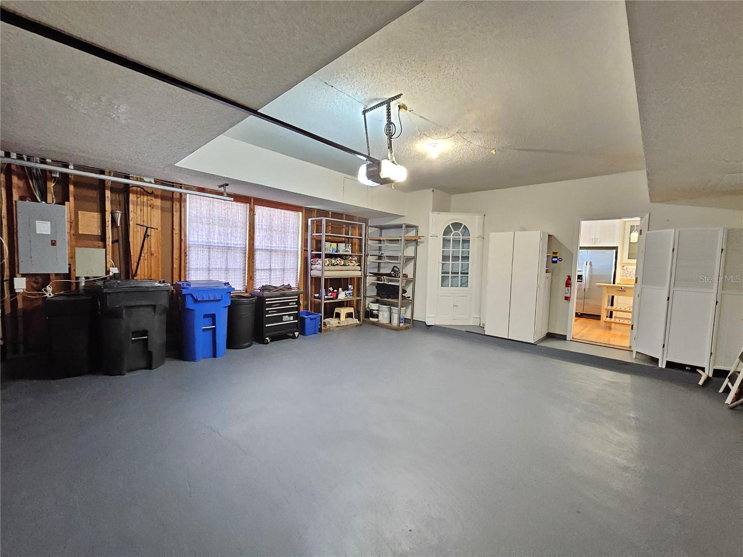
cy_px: 278
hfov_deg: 106.2
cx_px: 372
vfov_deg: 89.9
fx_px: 279
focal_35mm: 13
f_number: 2.2
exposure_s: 1/24
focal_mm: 2.2
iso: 2500
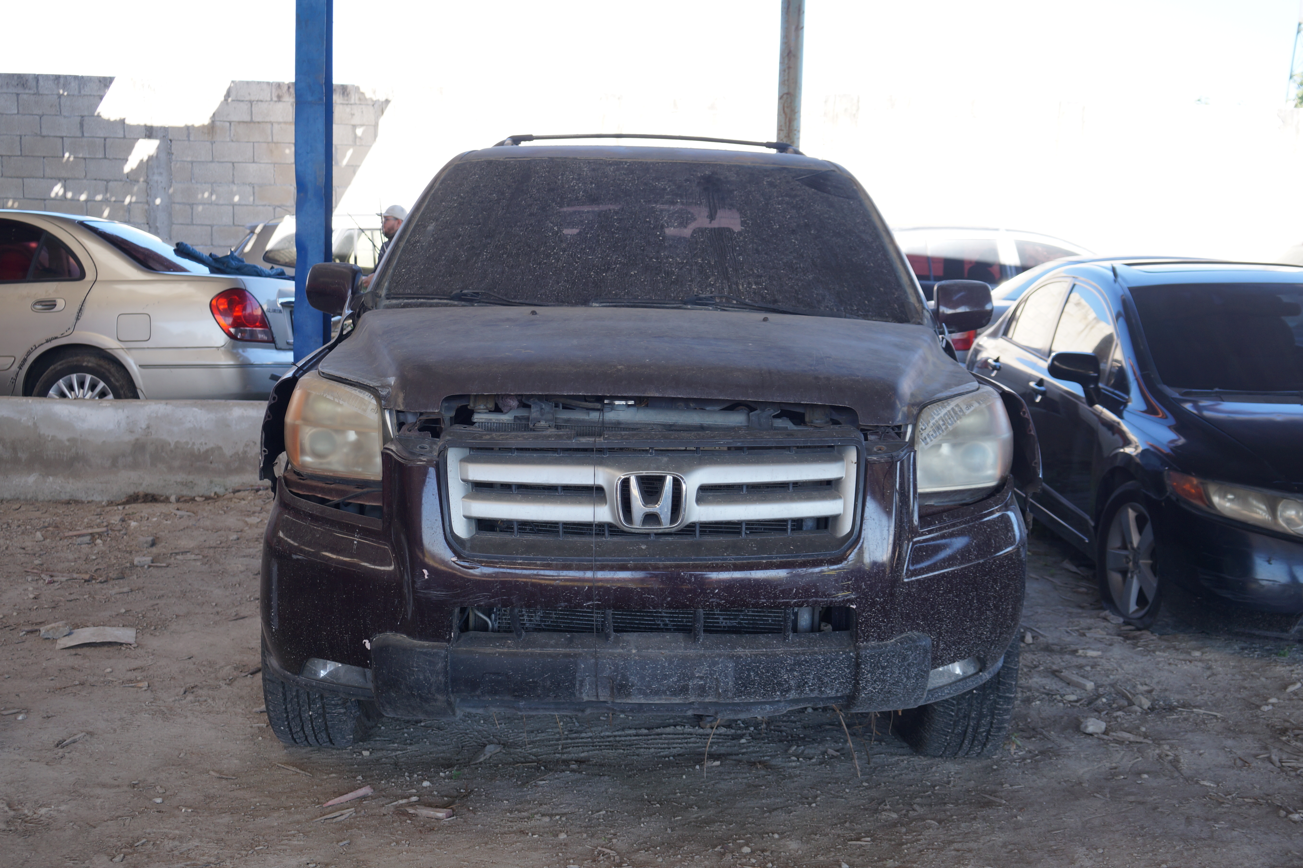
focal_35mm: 38
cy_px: 434
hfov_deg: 51.3
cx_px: 652
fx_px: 1357
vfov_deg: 35.5
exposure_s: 1/60
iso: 100
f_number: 5
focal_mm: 25
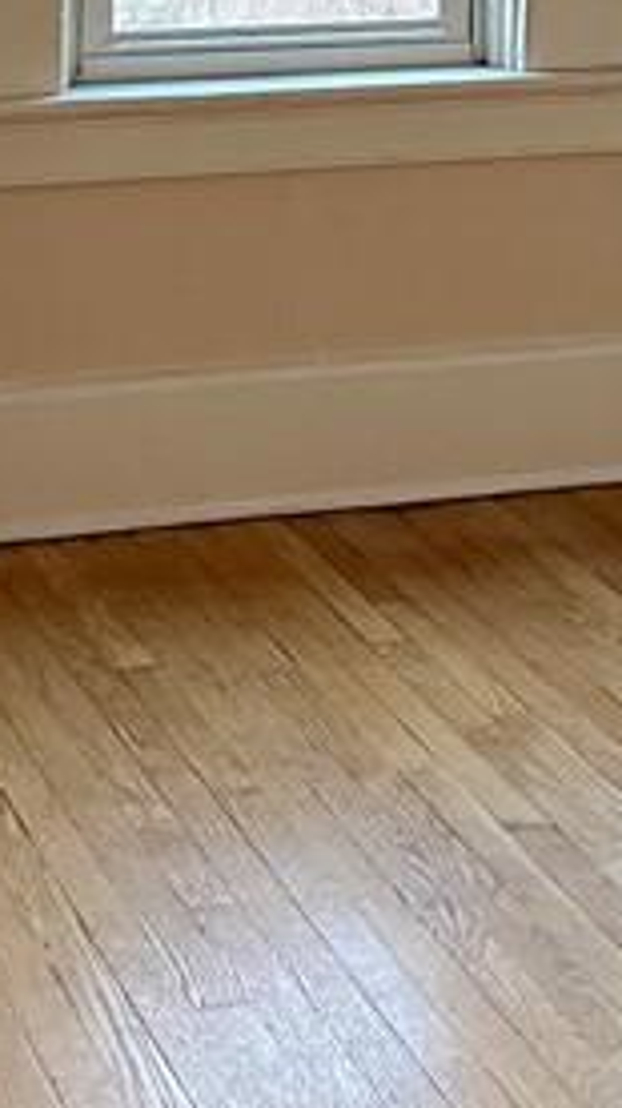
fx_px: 3082
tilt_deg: -2.8
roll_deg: -0.6
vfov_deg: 18.9
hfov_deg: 11.5
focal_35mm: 105
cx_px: 269
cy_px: -341
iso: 200
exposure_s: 1/60
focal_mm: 5.1
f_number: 1.6
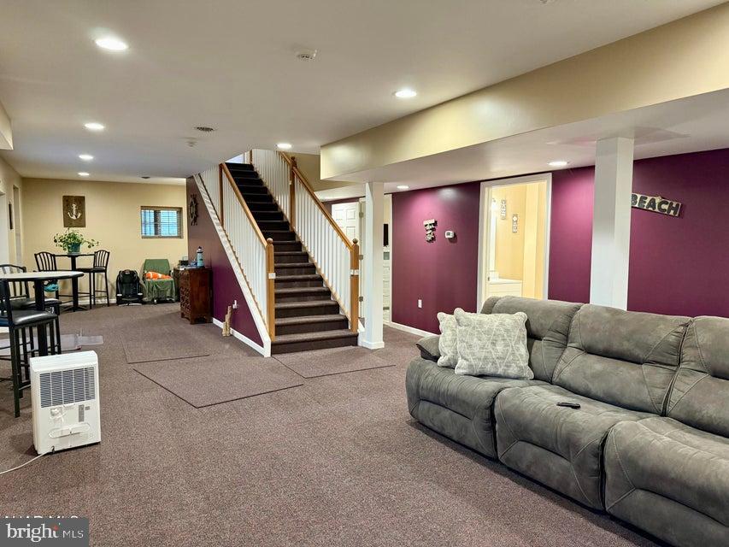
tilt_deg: -4.0
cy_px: 274
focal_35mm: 24
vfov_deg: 56.8
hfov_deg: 71.6
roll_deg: -0.1
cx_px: 364
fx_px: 506
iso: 500
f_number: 1.78
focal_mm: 6.76
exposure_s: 1/60
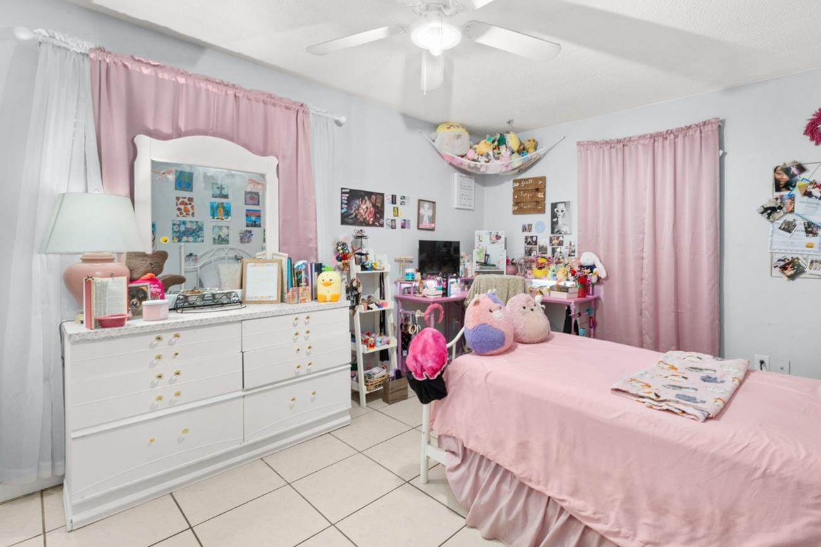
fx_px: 365
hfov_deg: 96.3
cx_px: 460
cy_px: 228
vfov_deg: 73.2
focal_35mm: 16
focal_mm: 13
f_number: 11
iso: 400
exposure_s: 1/1.25
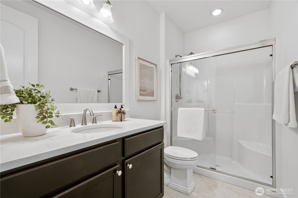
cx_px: 149
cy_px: 99
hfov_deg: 96.8
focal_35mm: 16
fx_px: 132
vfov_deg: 73.7
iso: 400
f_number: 9
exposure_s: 1/100
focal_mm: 16
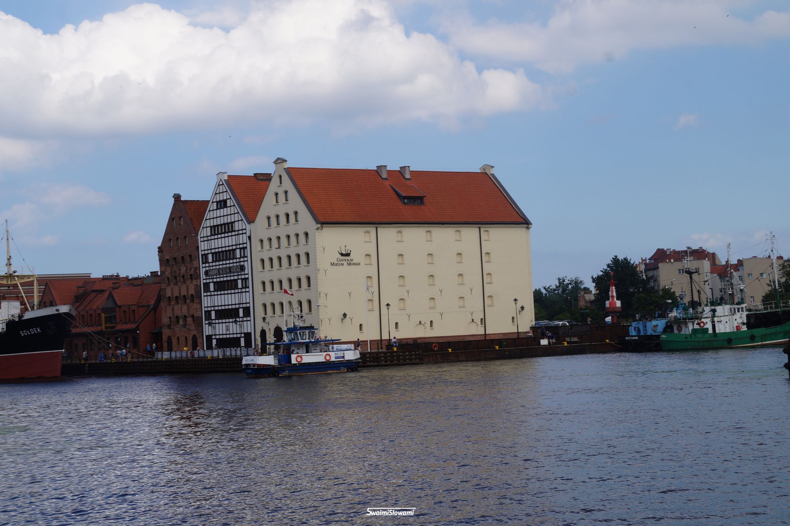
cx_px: 395
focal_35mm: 60
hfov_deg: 33.4
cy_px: 263
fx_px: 1316
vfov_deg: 22.6
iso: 100
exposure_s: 1/160
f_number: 10
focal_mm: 40
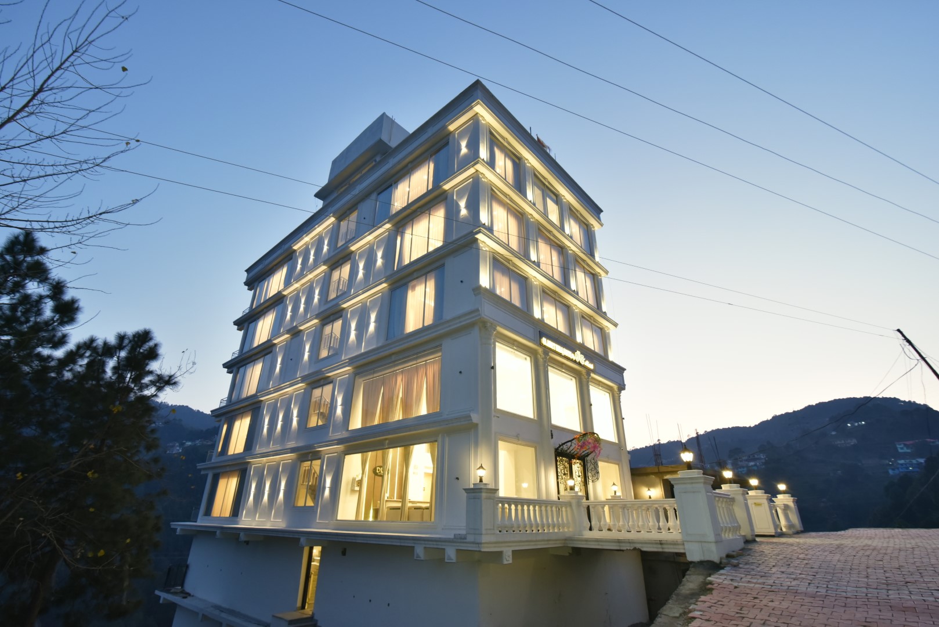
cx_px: 470
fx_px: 417
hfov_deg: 96.7
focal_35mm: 16
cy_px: 314
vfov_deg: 73.8
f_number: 5.6
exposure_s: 1/15
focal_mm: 16
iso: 5000
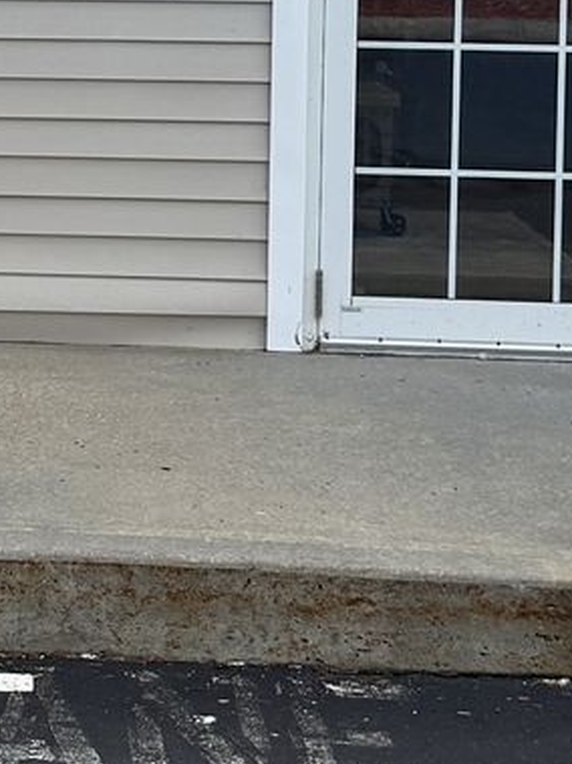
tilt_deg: -2.3
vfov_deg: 14.3
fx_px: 2976
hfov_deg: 10.6
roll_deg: -1.0
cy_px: -39
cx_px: -252
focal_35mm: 135
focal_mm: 6.76
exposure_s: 1/3021
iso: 100
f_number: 1.78
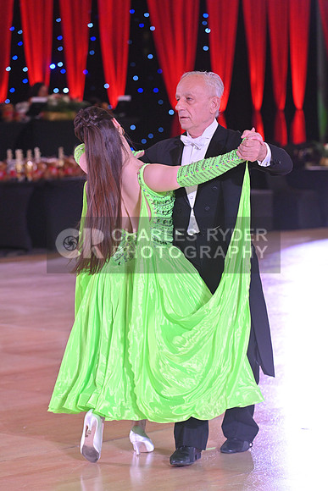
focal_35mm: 135
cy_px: 246
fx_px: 1844
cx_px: 164
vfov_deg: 15.2
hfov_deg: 10.2
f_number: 5
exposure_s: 1/320
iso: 3200
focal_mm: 135
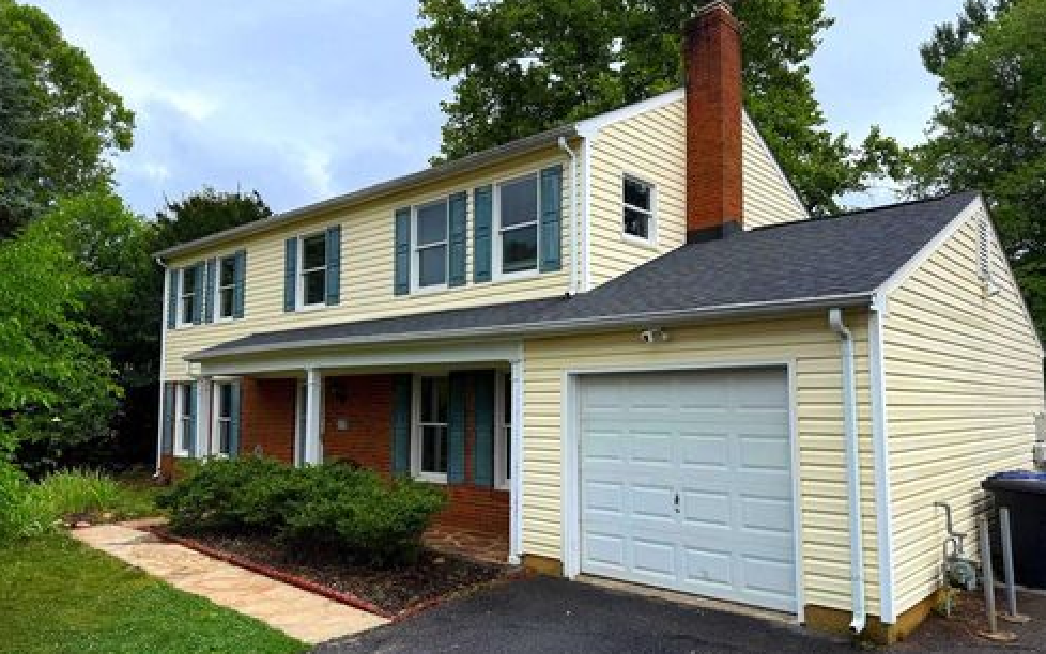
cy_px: 332
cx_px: 530
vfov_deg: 47.6
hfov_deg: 70.4
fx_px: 741
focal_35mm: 26
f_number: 1.78
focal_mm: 6.76
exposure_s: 1/3759
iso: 80
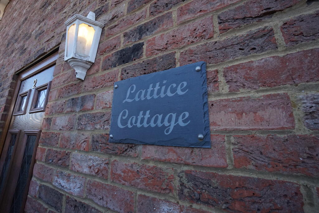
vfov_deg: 77.3
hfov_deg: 100.4
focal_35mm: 15
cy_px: 106
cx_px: 160
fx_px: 133
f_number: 10
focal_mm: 10
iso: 1600
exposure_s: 1/400
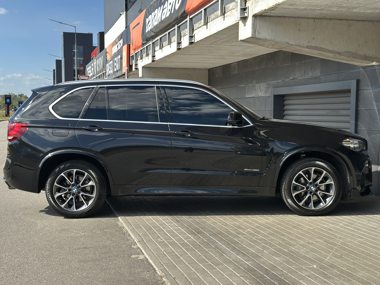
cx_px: 190
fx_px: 527
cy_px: 142
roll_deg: -0.9
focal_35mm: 48
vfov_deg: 30.3
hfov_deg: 39.7
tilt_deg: -3.4
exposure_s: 1/1395
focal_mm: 6.86
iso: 80
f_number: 1.78
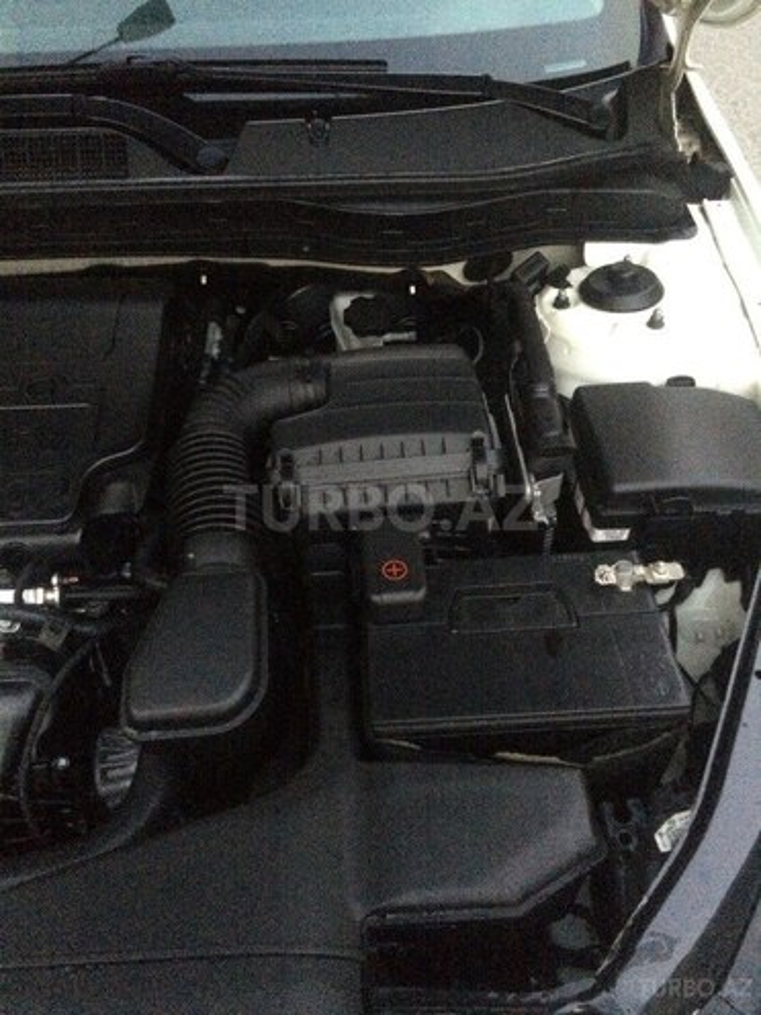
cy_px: 508
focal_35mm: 29
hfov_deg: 48.2
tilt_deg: -47.6
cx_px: 380
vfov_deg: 61.7
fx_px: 850
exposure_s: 1/17
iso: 1000
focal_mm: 4.15
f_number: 2.2
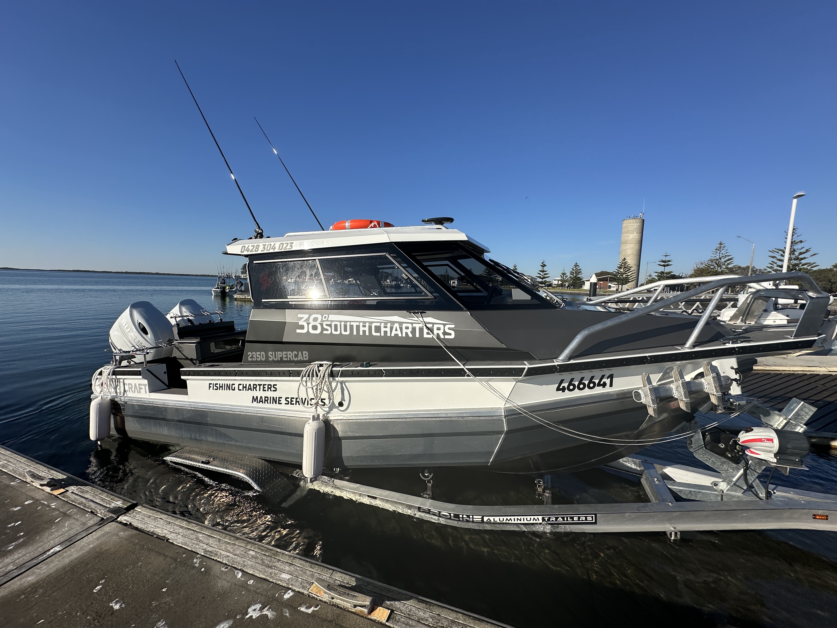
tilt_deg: -5.3
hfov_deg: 102.1
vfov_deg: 85.7
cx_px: 418
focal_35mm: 14
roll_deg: -2.1
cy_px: 314
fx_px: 339
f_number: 2.2
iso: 50
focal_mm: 2.22
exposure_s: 1/3610
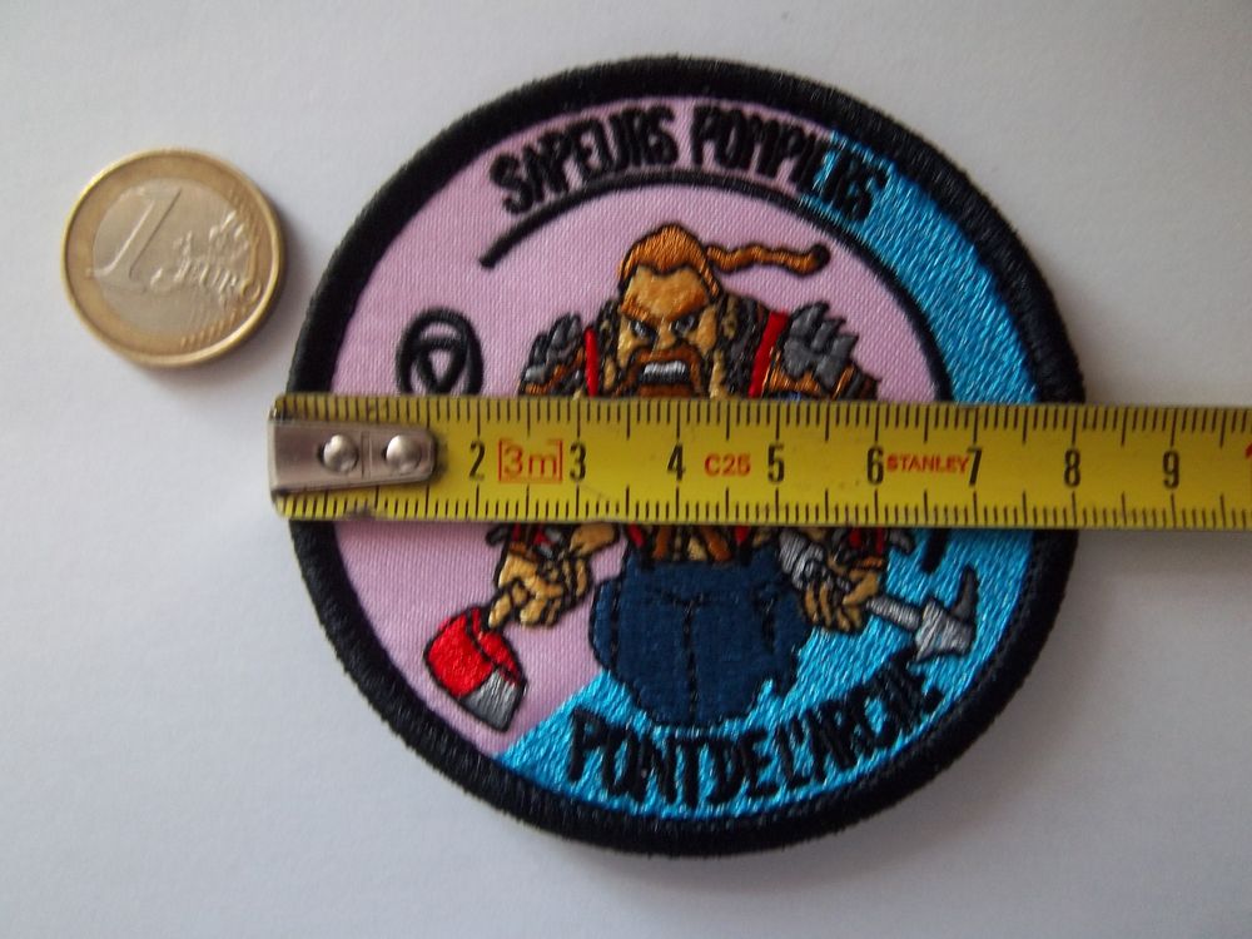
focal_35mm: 28
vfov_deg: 49.7
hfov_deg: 63.4
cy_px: 470
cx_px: 626
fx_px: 1013
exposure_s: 1/13
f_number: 3.5
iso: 160
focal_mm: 5.05
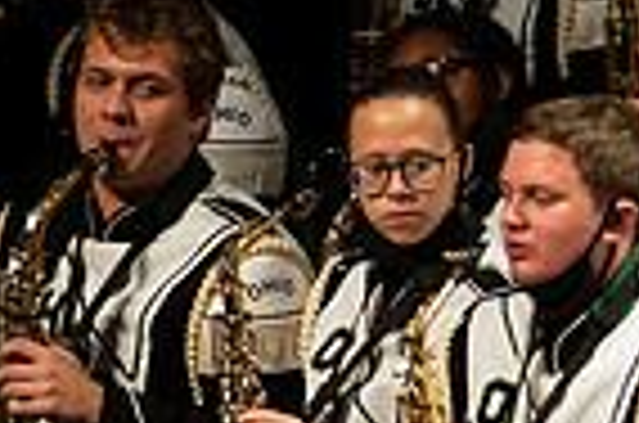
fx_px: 21766
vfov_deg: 1.1
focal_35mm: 1229
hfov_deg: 1.7
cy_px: -112
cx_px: 1062
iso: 3200
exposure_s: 1/500
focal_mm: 300
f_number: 2.8
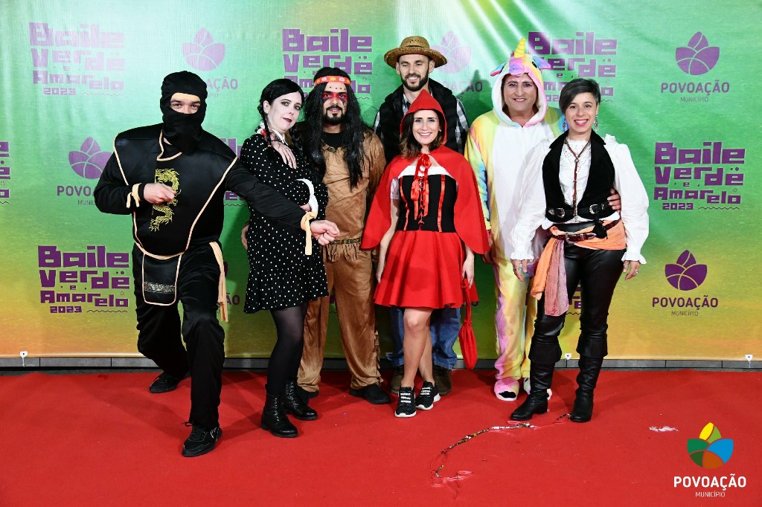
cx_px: 381
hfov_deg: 41.1
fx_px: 1016
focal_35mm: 48
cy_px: 254
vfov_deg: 28.1
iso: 3200
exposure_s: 1/125
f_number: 4.2
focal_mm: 32
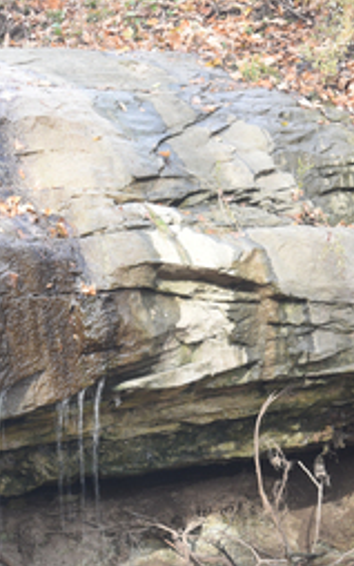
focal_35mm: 148
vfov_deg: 13.9
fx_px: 2282
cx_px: 23
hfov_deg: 8.8
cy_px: 582
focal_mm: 48
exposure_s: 1/13
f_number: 11
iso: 200
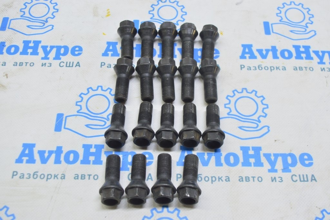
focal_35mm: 45
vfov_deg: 29.8
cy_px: 110
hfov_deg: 43.6
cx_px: 165
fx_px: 412
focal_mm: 30
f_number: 5.6
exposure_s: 1/20
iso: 400
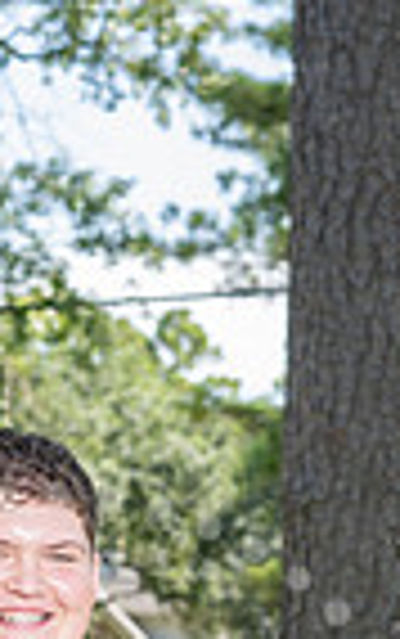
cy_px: 900
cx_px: 49
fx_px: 4787
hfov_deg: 4.8
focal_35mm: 275
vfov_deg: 7.5
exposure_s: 1/250
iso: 320
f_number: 7.1
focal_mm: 85
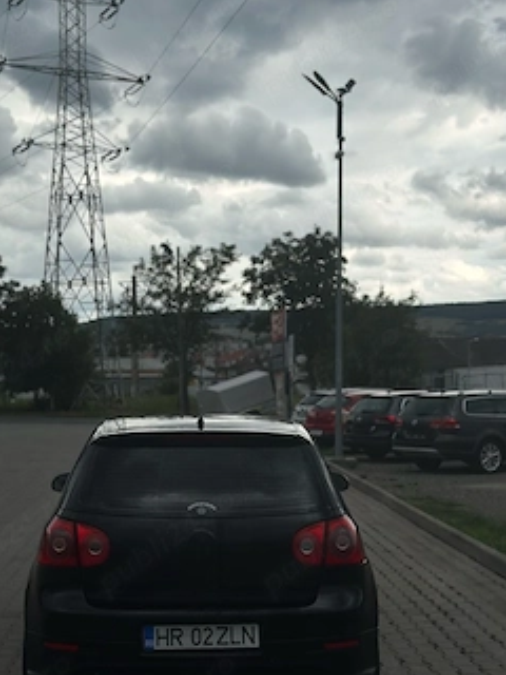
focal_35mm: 60
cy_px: 403
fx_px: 1169
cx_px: 209
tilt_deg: -0.1
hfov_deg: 24.4
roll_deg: -0.1
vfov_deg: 32.1
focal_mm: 6.86
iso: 100
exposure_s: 1/4566
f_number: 1.78
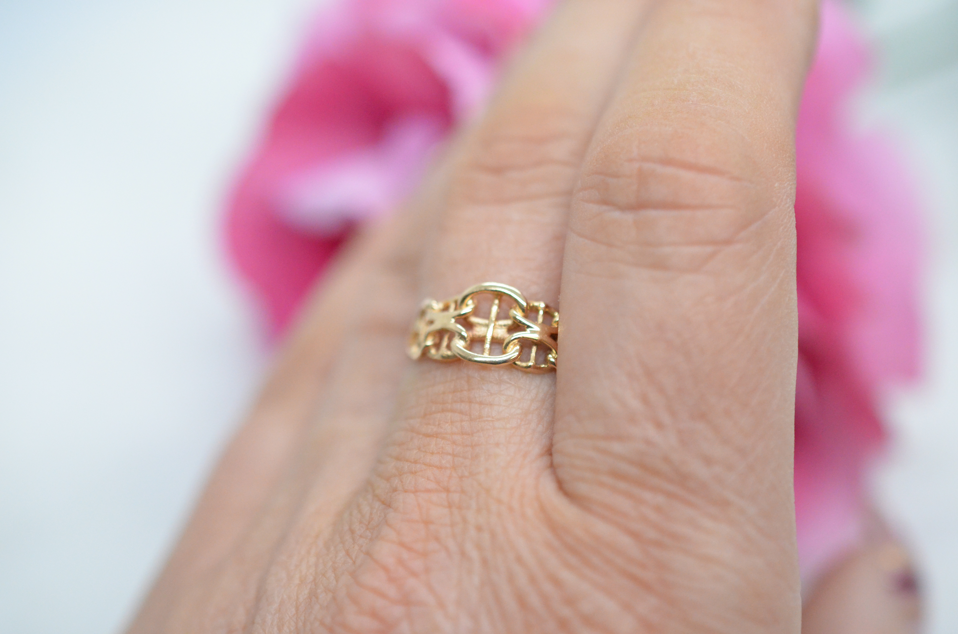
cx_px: 479
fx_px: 1593
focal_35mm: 60
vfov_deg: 22.5
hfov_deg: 33.5
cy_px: 317
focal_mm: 40
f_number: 4
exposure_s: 1/2000
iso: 3200
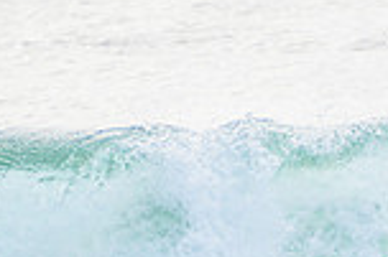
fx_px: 24730
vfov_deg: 0.6
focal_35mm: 2297
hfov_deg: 0.9
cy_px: 337
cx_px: 442
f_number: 5.6
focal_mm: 400
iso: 400
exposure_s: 1/2000
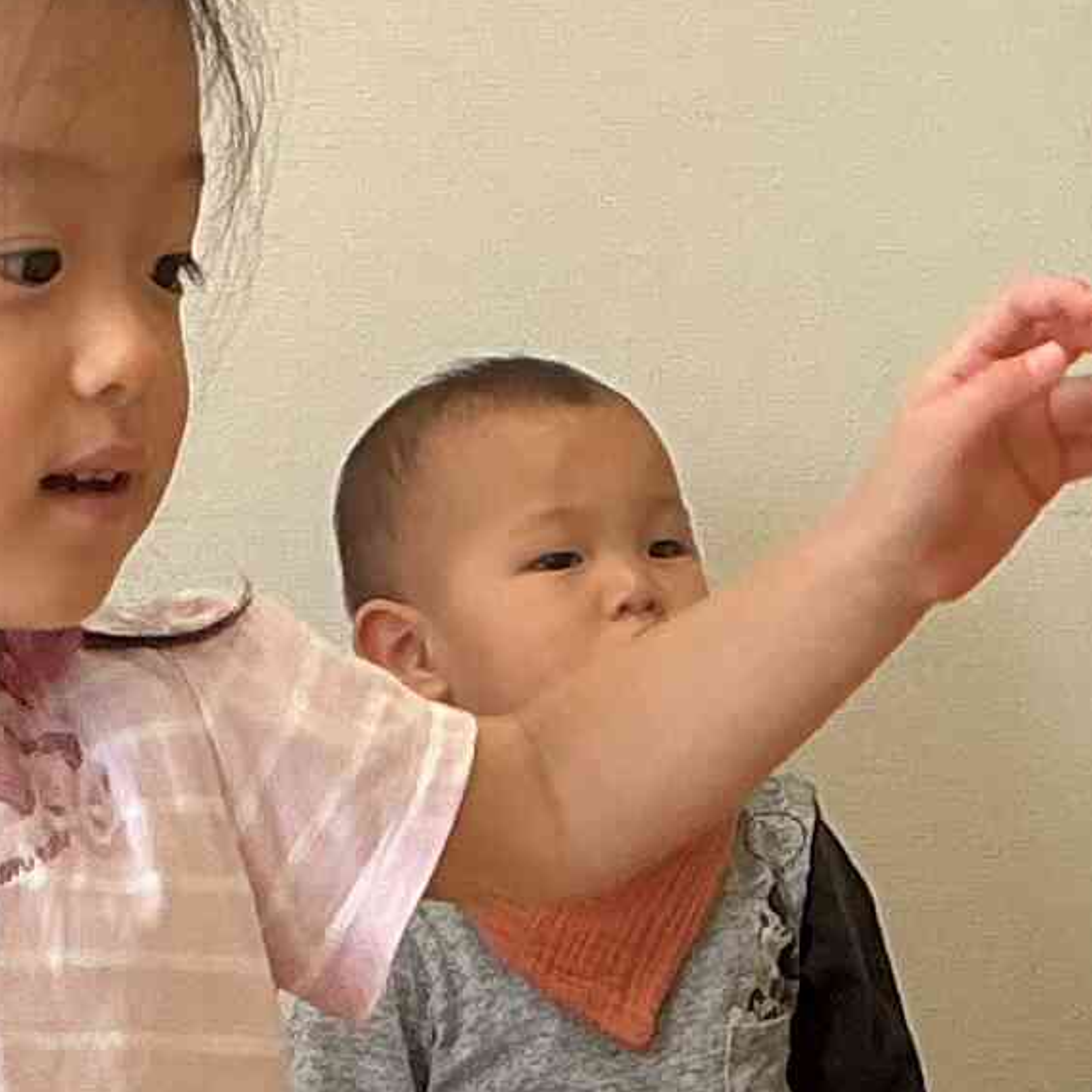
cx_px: 233
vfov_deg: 9.4
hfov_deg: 9.6
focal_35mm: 181
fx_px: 6460
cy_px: 1708
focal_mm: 3
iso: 20
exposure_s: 1/120
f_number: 1.8
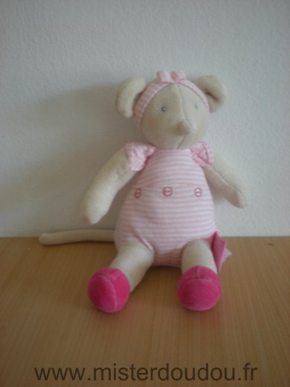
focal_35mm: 38
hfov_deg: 37.7
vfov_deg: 49.0
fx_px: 424
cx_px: 145
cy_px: 194
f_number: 3.1
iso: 64
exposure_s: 1/9
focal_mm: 6.3
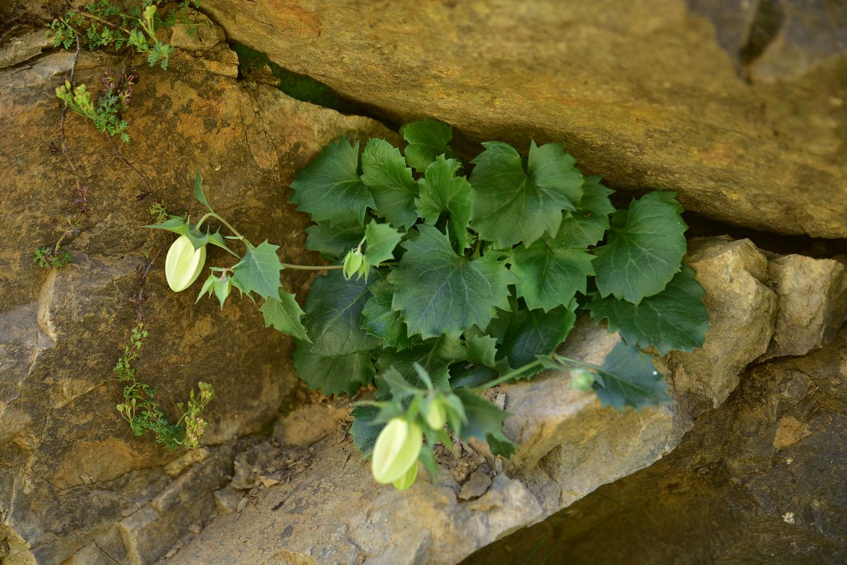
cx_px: 424
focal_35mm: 50
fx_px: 1176
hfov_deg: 39.6
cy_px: 282
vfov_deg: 27.0
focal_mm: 50
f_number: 5
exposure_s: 1/100
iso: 160
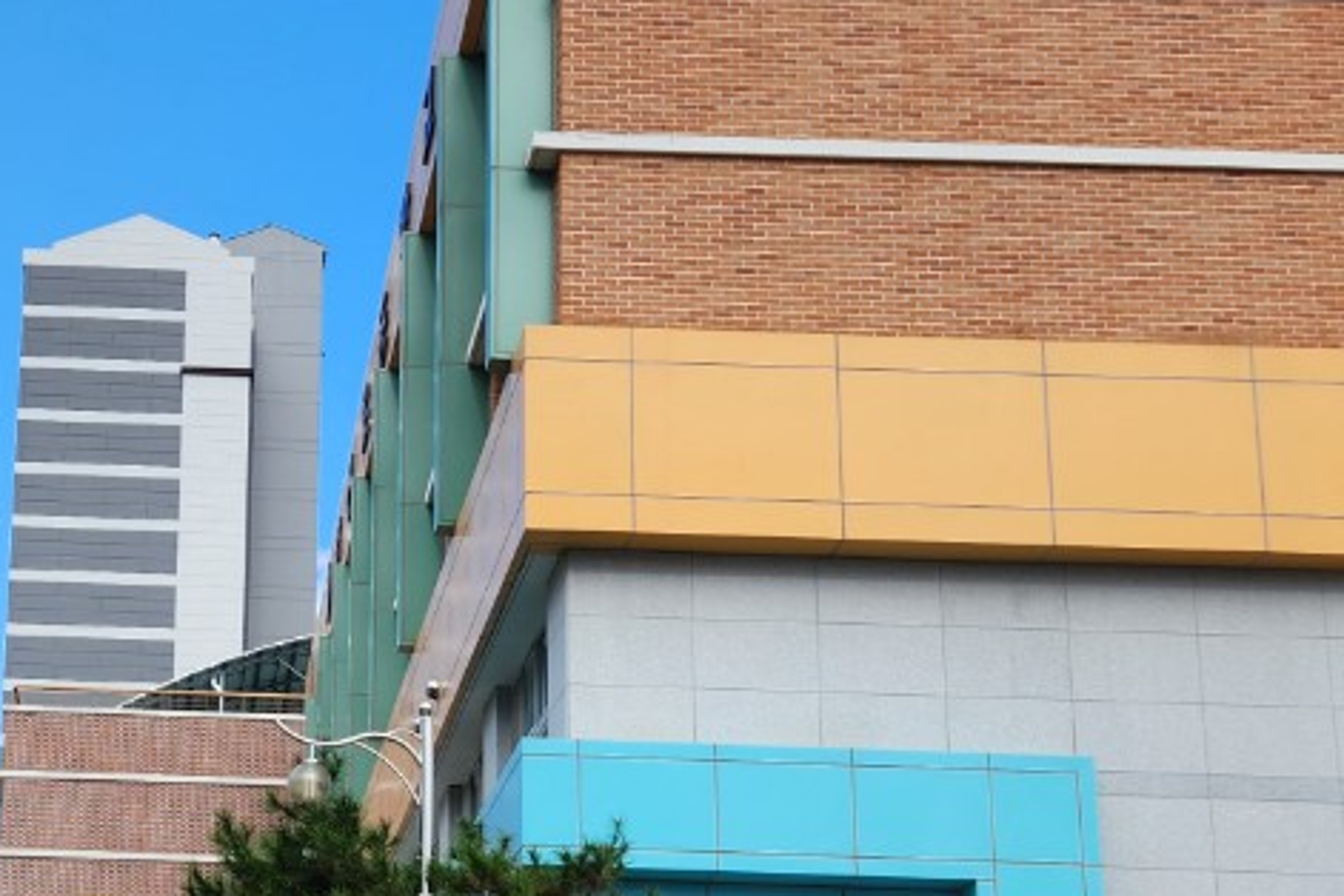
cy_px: 725
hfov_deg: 30.1
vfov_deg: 20.7
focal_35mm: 65
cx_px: 248
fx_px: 2426
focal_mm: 5.4
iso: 20
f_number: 1.8
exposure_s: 1/714
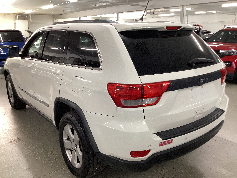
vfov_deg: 45.4
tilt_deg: -16.0
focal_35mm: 31
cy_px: 89
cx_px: 118
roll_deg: -0.8
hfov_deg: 58.4
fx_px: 212
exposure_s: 1/60
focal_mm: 3.3
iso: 160
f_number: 2.4
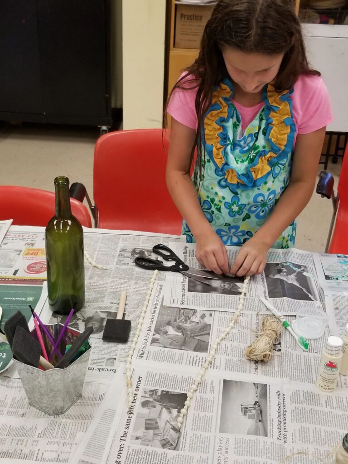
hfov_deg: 53.1
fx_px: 349
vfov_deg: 67.3
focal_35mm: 26
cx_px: 174
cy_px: 232
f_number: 1.7
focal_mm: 4.25
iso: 160
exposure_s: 1/60
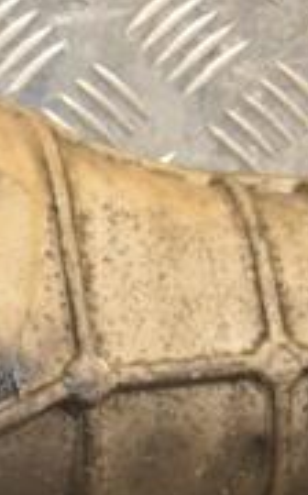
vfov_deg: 9.1
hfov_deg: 5.7
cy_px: 412
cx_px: -124
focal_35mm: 230
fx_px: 3095
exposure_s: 1/100
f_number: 4.8
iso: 800
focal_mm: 45
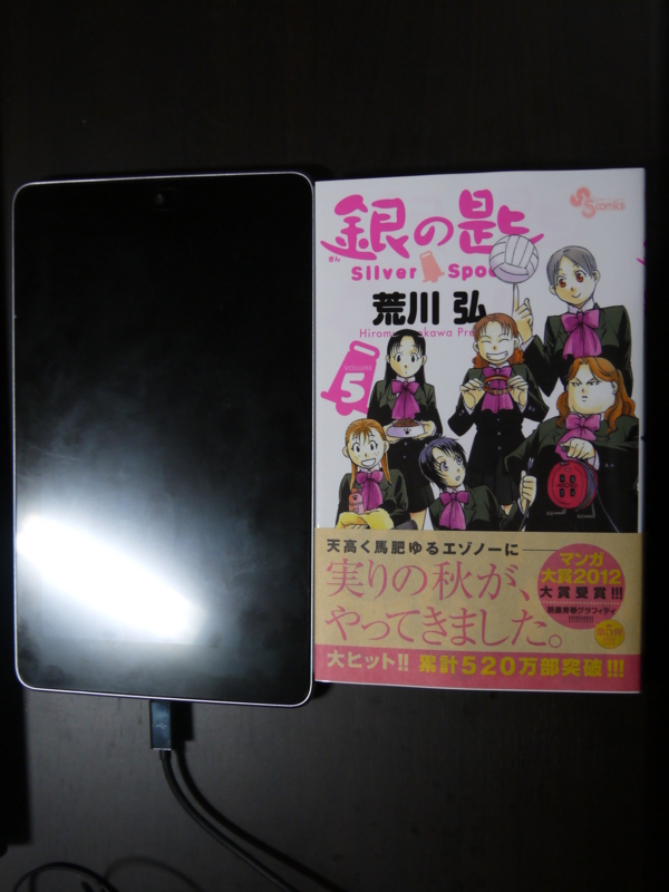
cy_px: 446
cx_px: 334
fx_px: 1005
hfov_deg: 36.8
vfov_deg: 47.9
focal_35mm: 39
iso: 320
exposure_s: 1/60
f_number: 3.5
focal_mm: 14
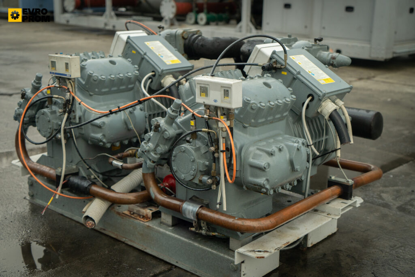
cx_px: 208
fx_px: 553
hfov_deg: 41.1
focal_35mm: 48
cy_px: 138
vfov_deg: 28.1
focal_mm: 48
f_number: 4
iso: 500
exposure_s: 1/200
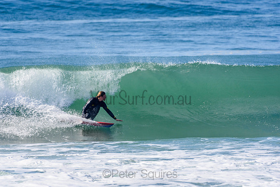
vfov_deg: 1.8
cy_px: 94
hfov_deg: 2.7
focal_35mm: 750
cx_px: 140
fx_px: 5834
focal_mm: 500
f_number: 5.6
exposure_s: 1/2000
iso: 280
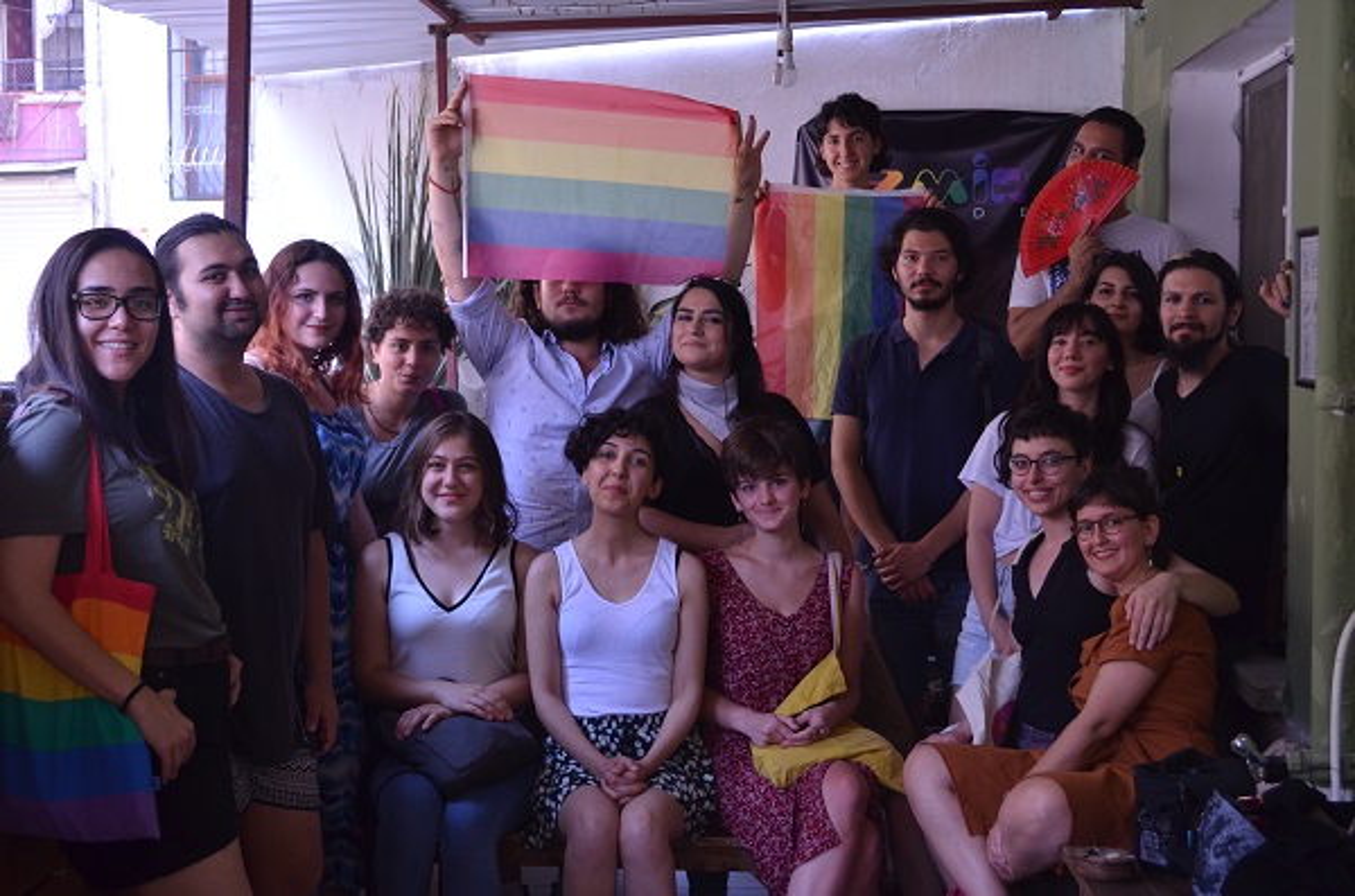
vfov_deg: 26.3
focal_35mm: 51
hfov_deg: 39.0
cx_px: 678
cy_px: 448
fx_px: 1915
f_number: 5
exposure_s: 1/60
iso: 450
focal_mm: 34
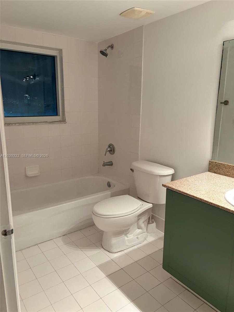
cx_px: 117
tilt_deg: -12.6
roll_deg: -0.3
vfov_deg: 67.3
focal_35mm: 26
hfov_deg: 53.1
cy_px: 156
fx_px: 234
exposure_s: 1/60
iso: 320
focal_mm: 5.96
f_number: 1.6
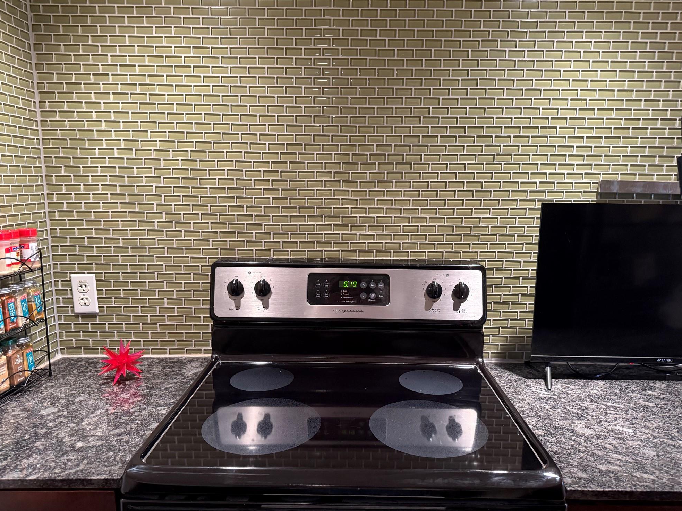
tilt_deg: -8.5
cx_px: 349
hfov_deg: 69.4
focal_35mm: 25
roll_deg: -0.6
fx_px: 493
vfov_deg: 54.9
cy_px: 264
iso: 640
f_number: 1.78
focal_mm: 6.76
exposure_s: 1/60
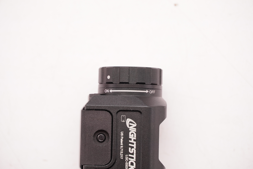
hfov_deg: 10.2
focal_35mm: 202
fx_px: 1424
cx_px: 126
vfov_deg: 6.8
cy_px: 84
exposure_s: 1/125
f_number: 5.6
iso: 640
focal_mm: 135
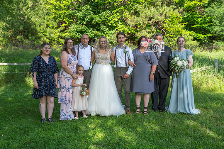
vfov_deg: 31.2
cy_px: 74
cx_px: 112
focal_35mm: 43
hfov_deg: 45.5
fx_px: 267
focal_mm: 43
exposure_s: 1/250
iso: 180
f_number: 5.6
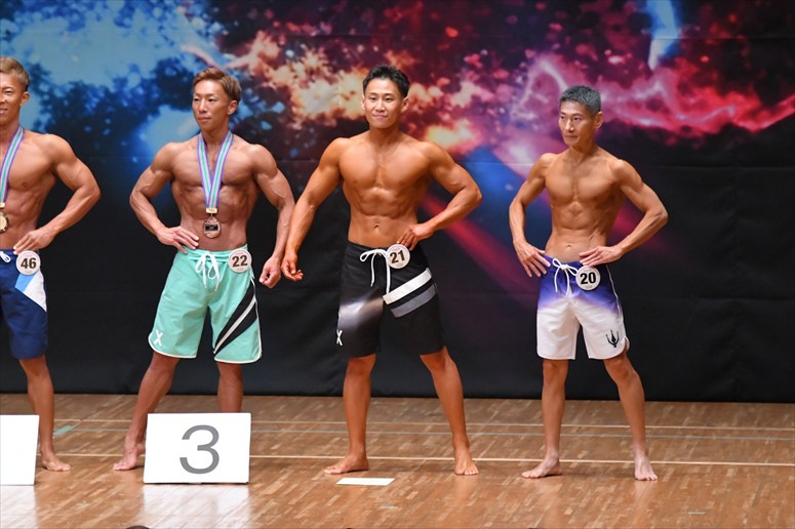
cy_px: 264
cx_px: 398
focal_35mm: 270
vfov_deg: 5.1
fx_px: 5960
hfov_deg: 7.6
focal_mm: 180
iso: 6400
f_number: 5.6
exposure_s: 1/400
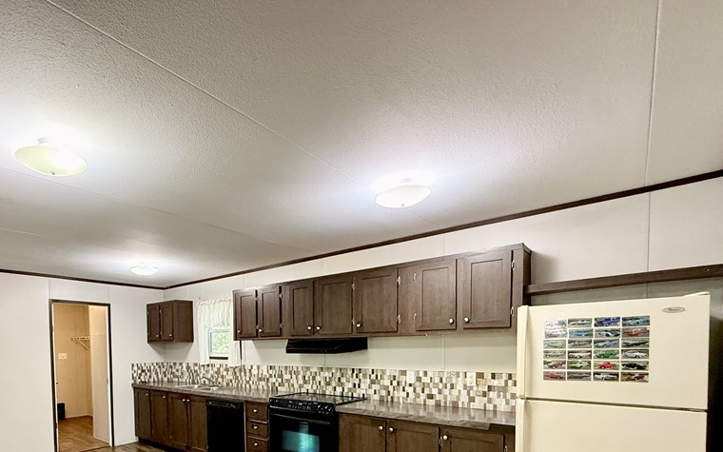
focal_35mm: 20
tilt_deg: -2.0
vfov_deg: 55.6
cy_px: 360
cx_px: 250
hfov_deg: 82.6
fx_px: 394
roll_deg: +0.8
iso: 500
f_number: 2.2
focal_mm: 2.22
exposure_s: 1/60
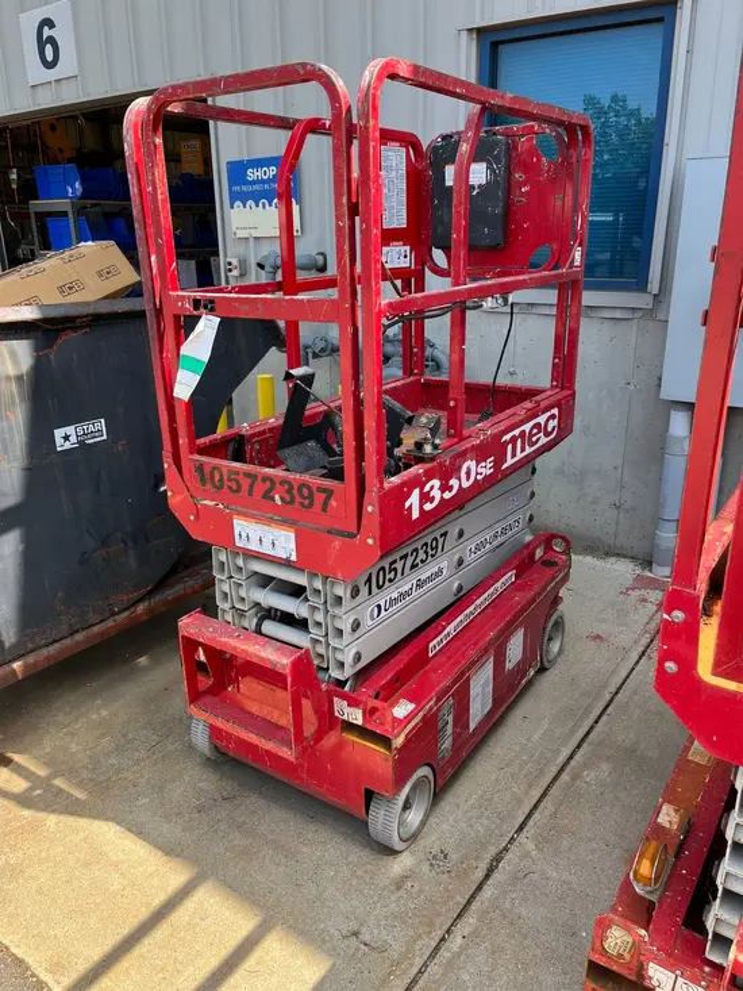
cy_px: 496
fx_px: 744
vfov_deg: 67.3
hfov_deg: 53.1
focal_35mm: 26
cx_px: 372
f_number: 1.6
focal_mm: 5.1
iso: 50
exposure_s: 1/580
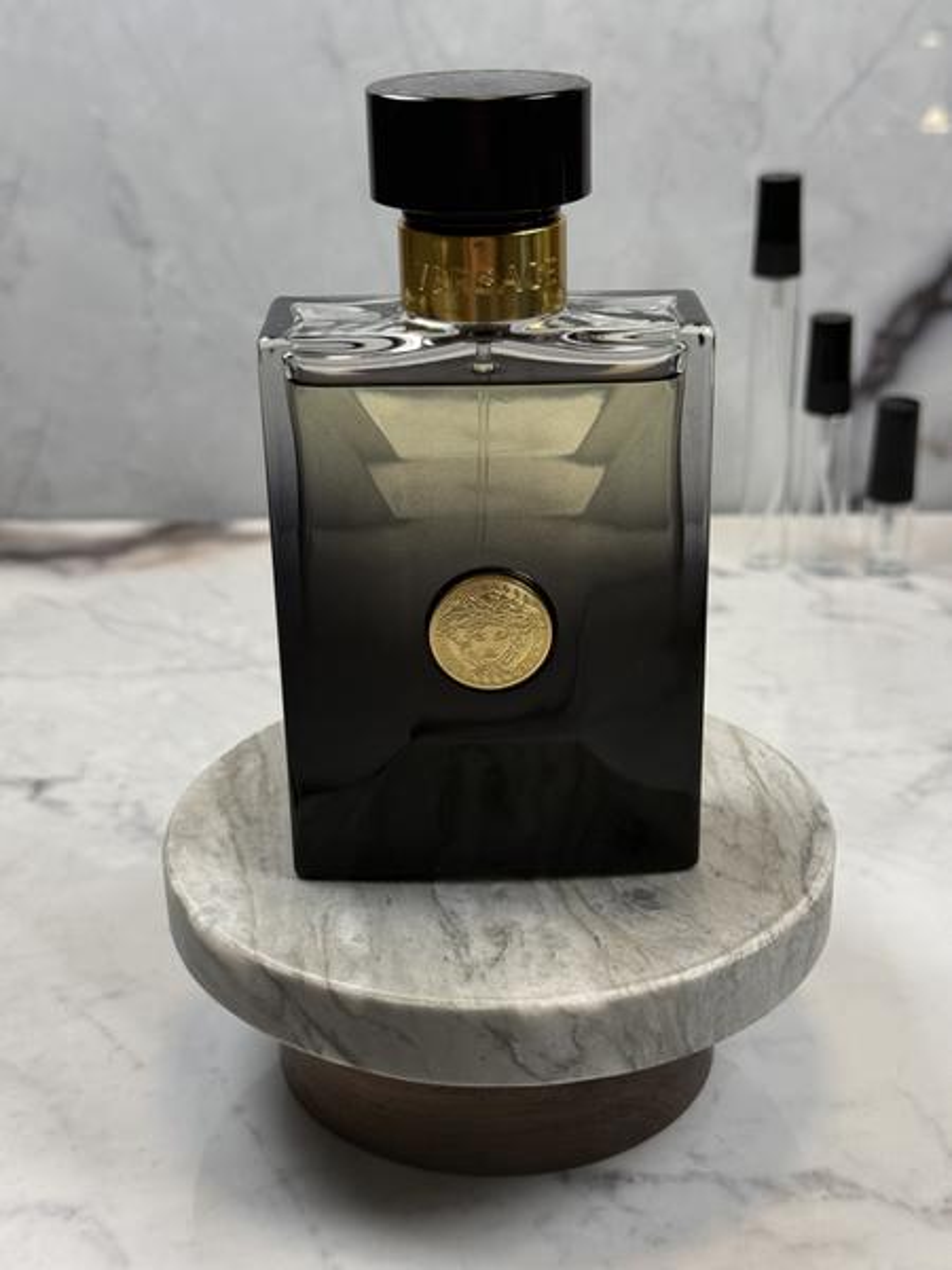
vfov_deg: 39.7
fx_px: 1760
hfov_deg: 30.3
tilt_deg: -22.7
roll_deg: +0.5
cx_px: 476
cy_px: 635
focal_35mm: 48
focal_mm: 6.76
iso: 160
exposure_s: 1/208
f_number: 1.78
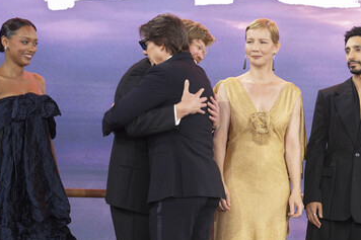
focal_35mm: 164
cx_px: 201
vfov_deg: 8.4
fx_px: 1644
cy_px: 127
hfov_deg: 12.5
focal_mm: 120
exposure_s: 1/250
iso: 1600
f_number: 8
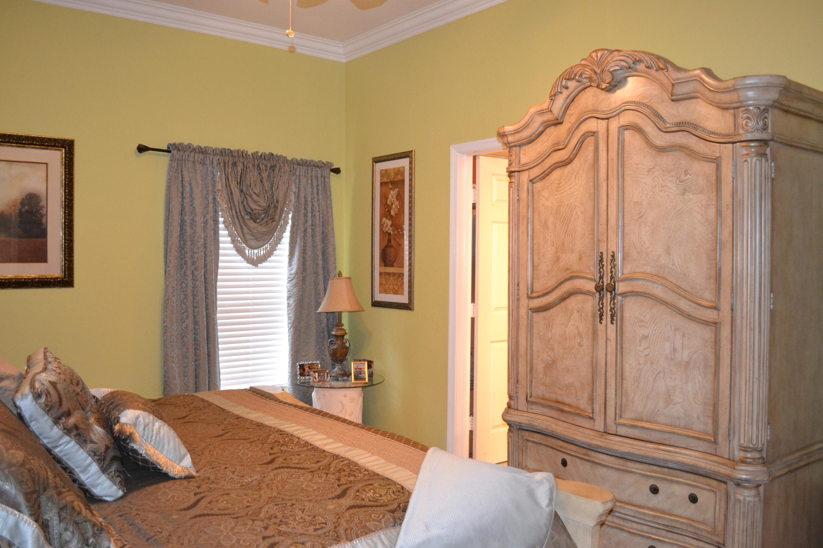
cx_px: 412
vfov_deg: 43.6
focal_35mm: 30
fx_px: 686
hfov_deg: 61.9
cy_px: 274
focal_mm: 20
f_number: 3.8
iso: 2000
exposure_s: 1/60
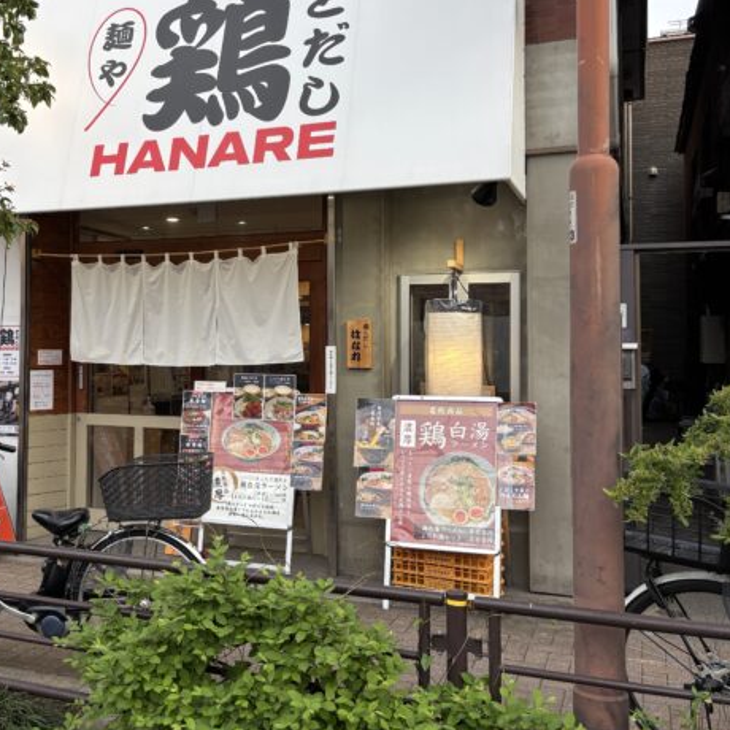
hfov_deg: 40.7
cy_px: 319
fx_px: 954
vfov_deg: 41.8
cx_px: 184
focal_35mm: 40
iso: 40
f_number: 1.6
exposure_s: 1/251
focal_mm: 5.96
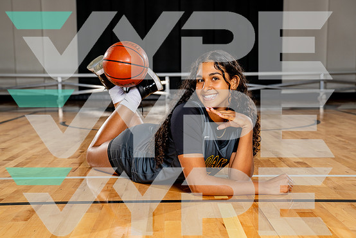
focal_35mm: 68
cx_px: 171
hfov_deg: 29.6
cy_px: 124
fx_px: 673
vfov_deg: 20.0
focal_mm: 65
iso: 200
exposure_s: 1/250
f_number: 5.6
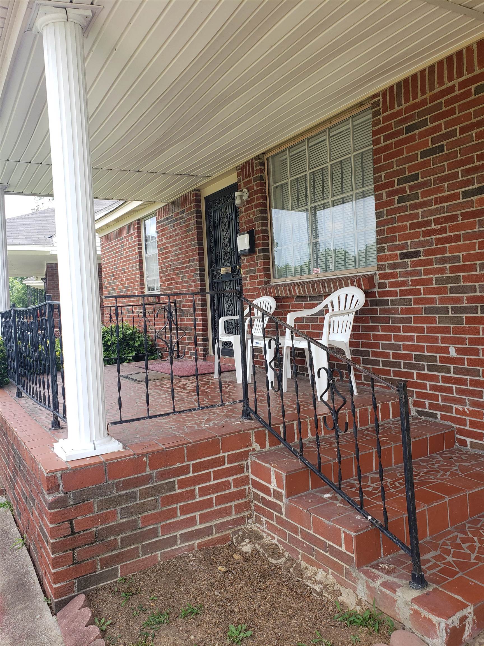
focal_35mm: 26
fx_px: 485
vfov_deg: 67.3
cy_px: 323
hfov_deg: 53.1
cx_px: 242
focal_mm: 4.3
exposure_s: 1/279
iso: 50
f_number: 2.4
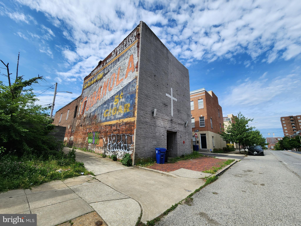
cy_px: 113
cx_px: 150
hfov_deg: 106.2
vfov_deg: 89.9
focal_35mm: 13
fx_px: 113
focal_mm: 2.2
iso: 50
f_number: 2.2
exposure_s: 1/2169
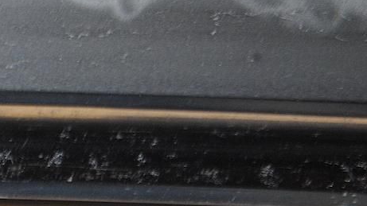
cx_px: -144
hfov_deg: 3.3
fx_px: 6281
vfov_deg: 1.9
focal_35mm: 646
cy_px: 25
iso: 400
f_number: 11
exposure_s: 1/2
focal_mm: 135
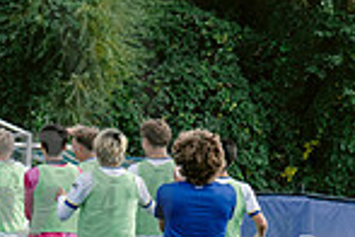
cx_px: -256
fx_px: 2721
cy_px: 170
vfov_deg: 5.0
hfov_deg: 7.3
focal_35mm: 276
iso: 640
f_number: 5.6
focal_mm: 70
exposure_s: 1/800
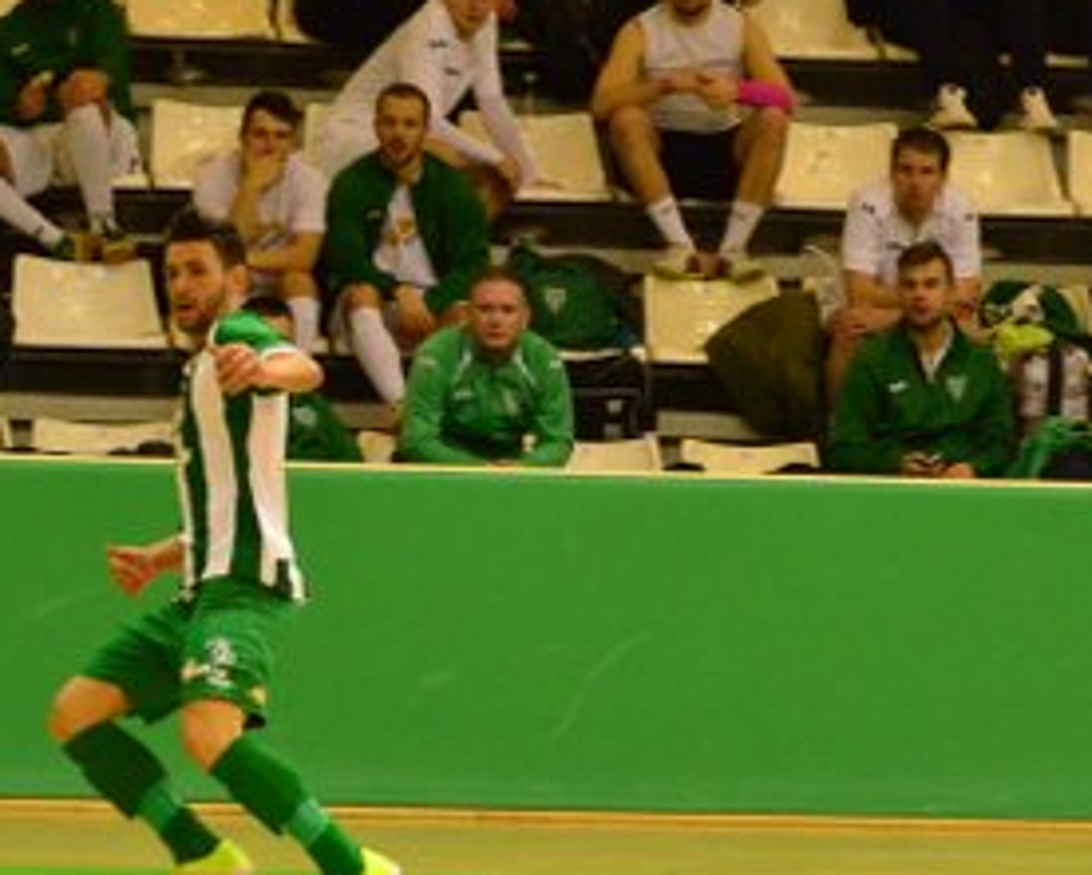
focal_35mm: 281
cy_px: 768
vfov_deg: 5.5
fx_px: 9085
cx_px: 408
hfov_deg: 6.9
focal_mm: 92
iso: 4000
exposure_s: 1/400
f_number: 4.5
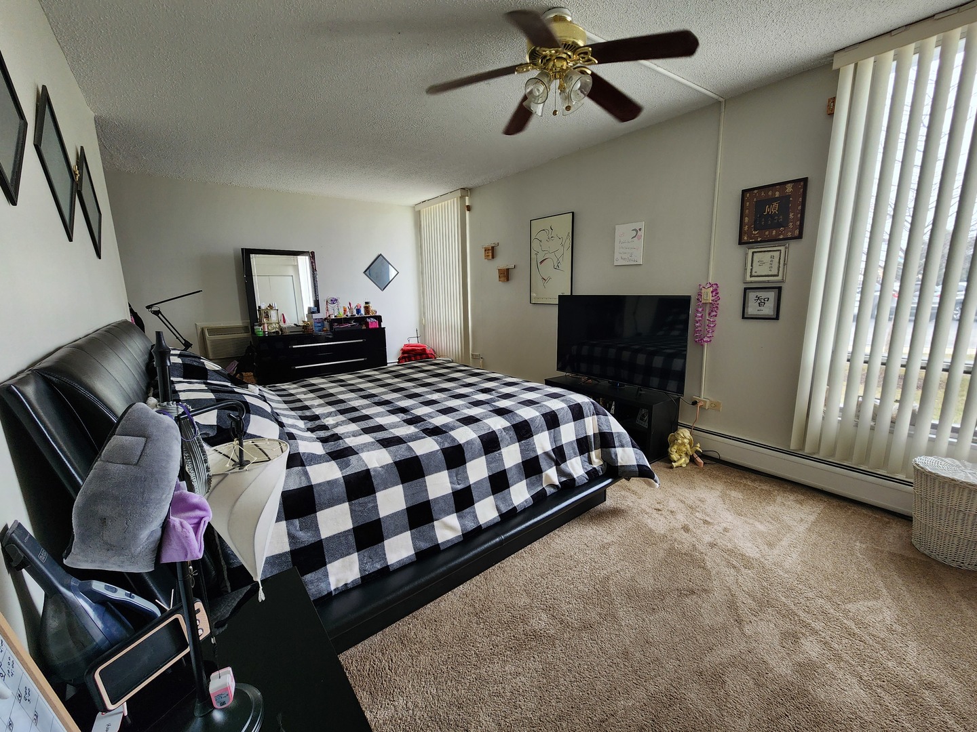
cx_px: 488
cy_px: 366
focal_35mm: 13
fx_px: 367
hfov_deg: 106.2
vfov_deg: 89.9
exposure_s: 1/60
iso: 125
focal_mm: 2.2
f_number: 2.2
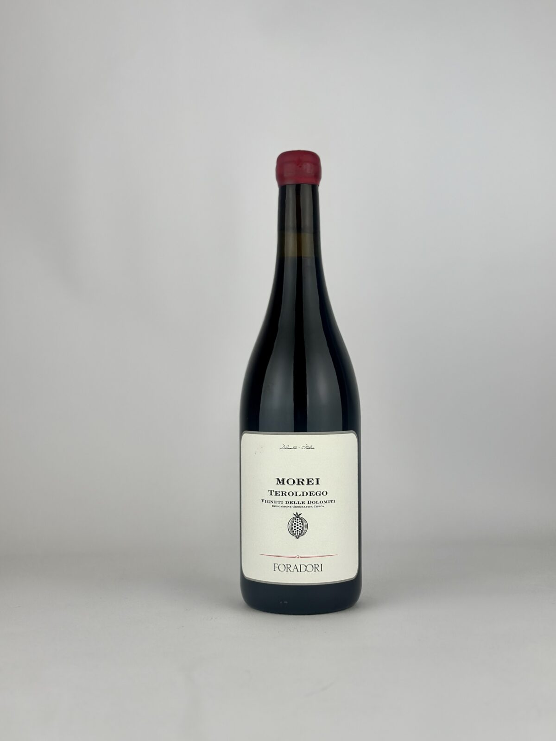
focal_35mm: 48
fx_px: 1028
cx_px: 278
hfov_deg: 30.3
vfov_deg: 39.7
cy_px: 370
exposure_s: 1/1242
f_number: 1.78
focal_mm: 6.86
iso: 80
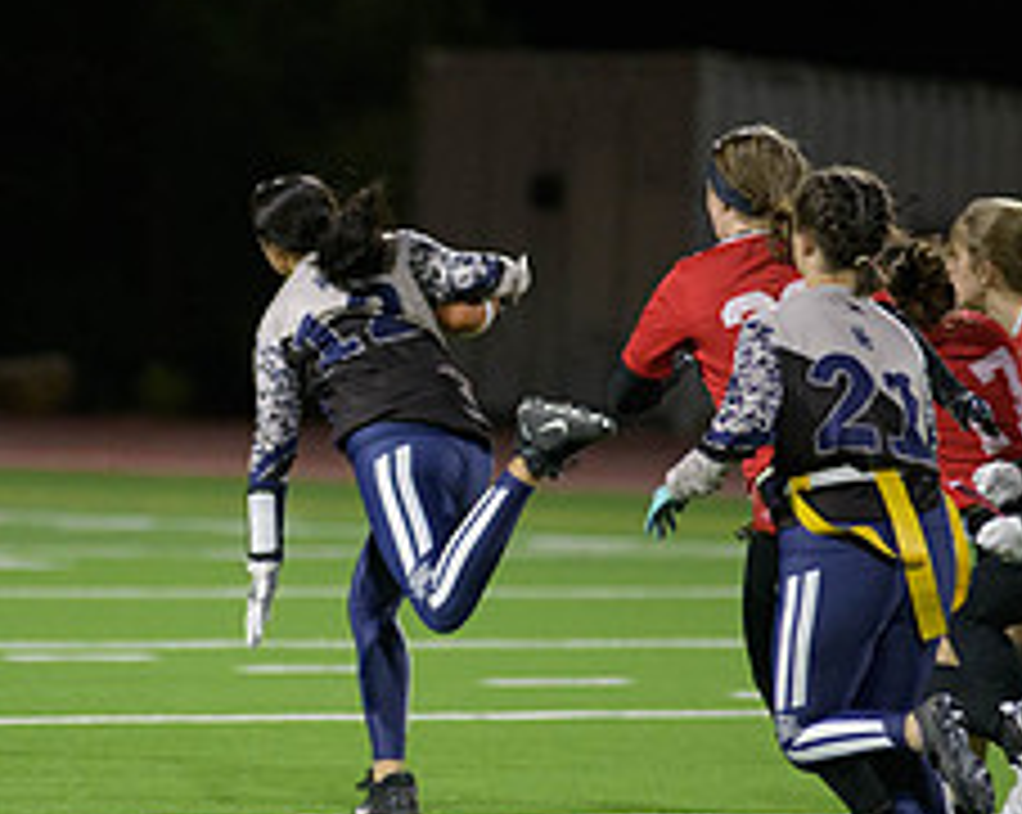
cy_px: 447
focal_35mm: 480
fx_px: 14500
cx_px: 257
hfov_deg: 4.0
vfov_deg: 3.2
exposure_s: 1/640
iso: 3200
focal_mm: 200
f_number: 2.8
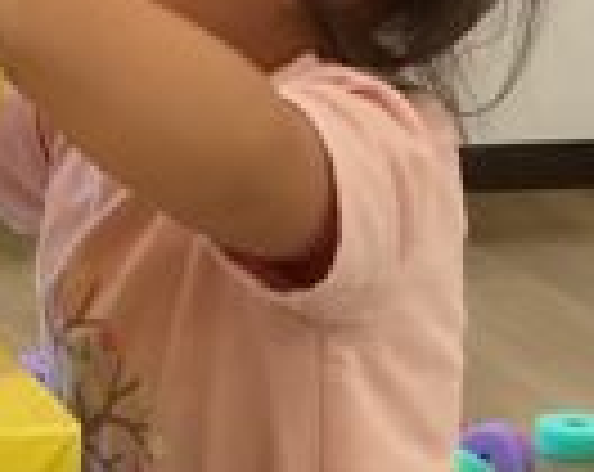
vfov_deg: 9.3
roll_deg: +0.1
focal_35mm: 165
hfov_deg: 11.1
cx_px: -378
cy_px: 490
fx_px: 2894
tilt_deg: -21.1
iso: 32
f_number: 1.8
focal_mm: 3
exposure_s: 1/120
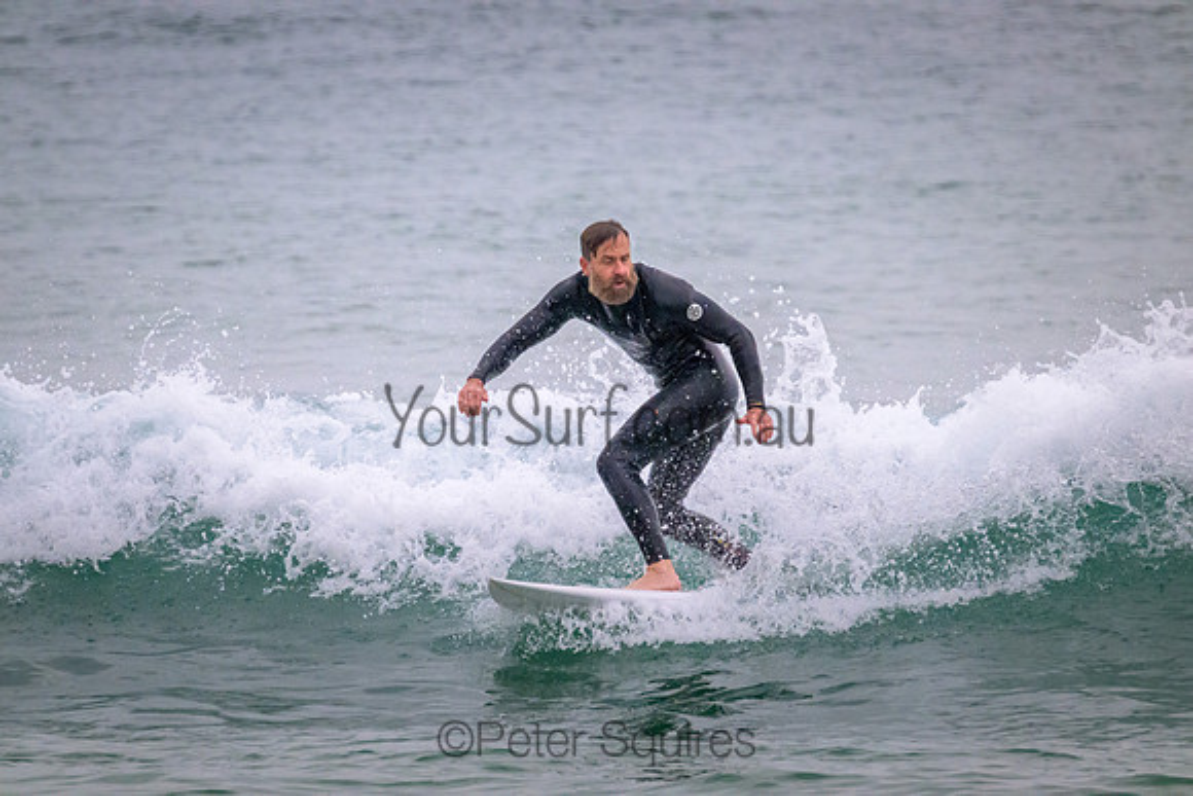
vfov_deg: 1.7
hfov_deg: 2.6
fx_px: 26516
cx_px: 596
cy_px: 398
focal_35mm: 800
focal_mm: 800
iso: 9000
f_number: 11
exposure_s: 1/1250
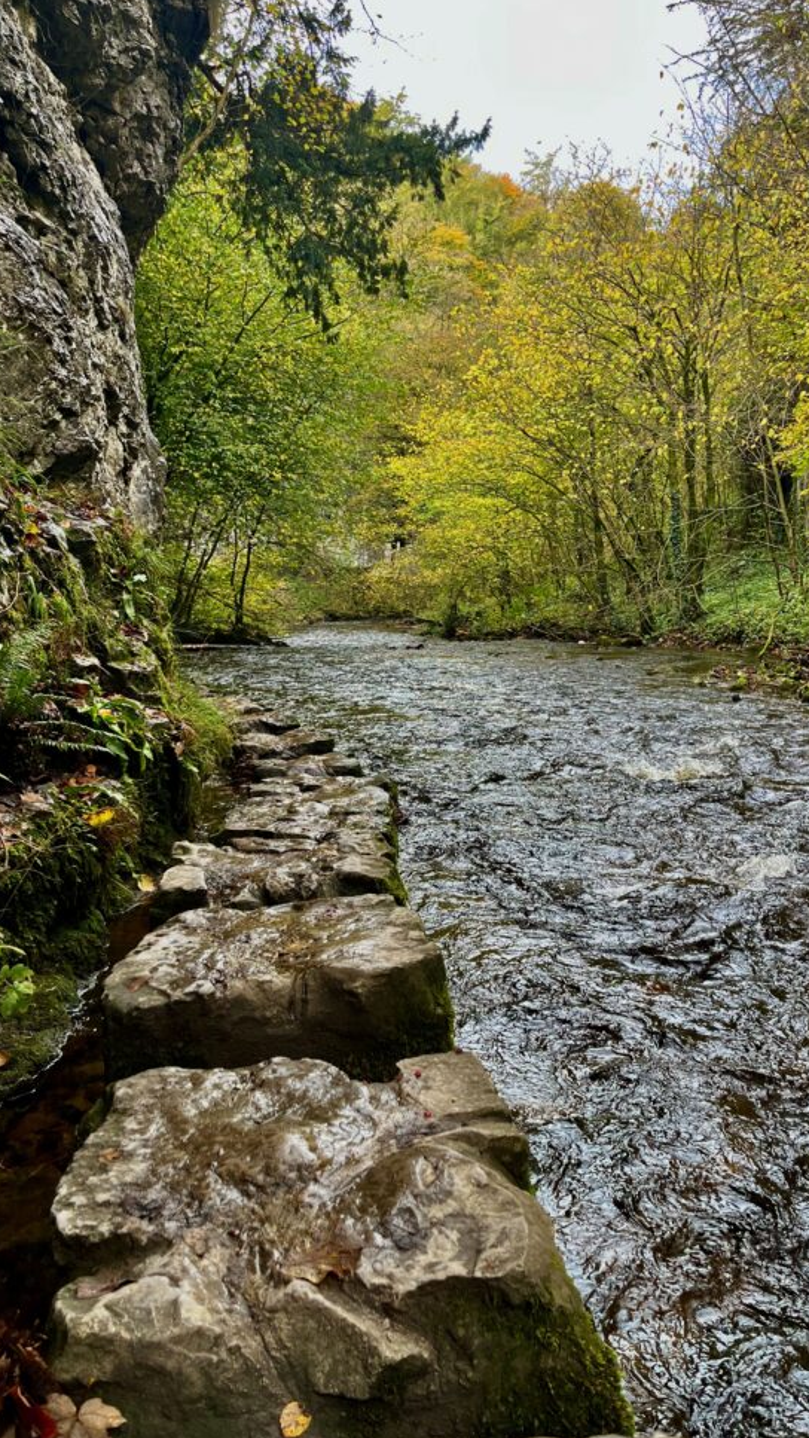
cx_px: 421
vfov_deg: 64.3
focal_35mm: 30
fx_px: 1144
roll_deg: +0.7
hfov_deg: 38.9
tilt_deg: -6.9
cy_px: 730
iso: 32
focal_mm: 5.1
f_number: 1.6
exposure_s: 1/134
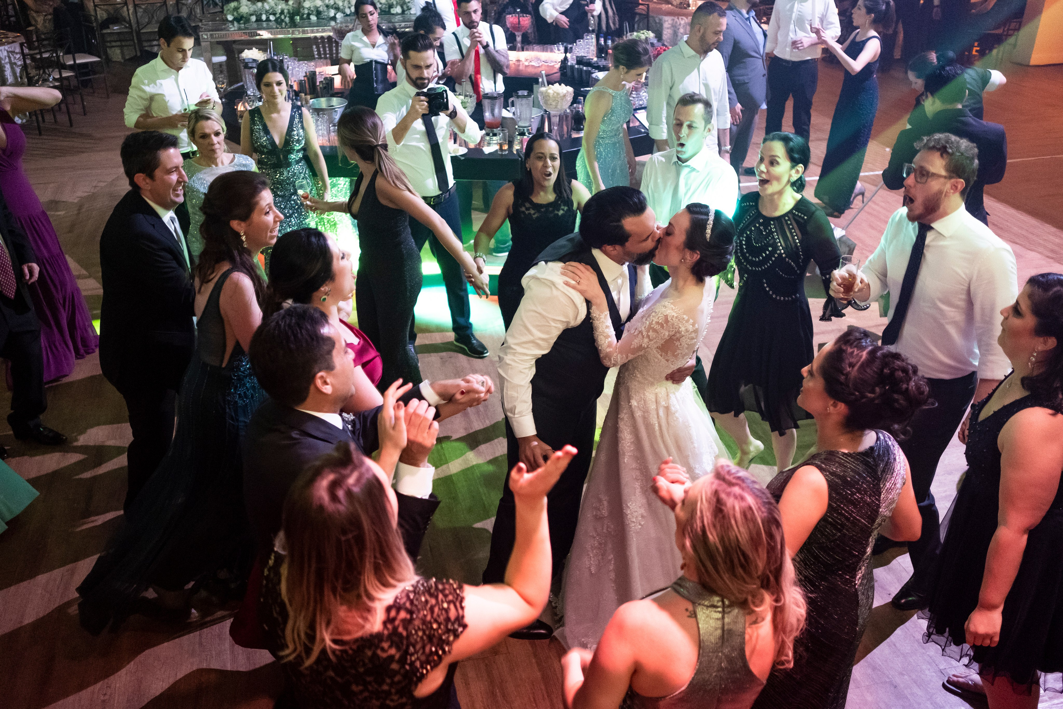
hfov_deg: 54.4
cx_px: 532
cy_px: 354
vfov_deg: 37.9
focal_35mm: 35
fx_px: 1033
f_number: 2
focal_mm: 23
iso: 2000
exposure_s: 1/125
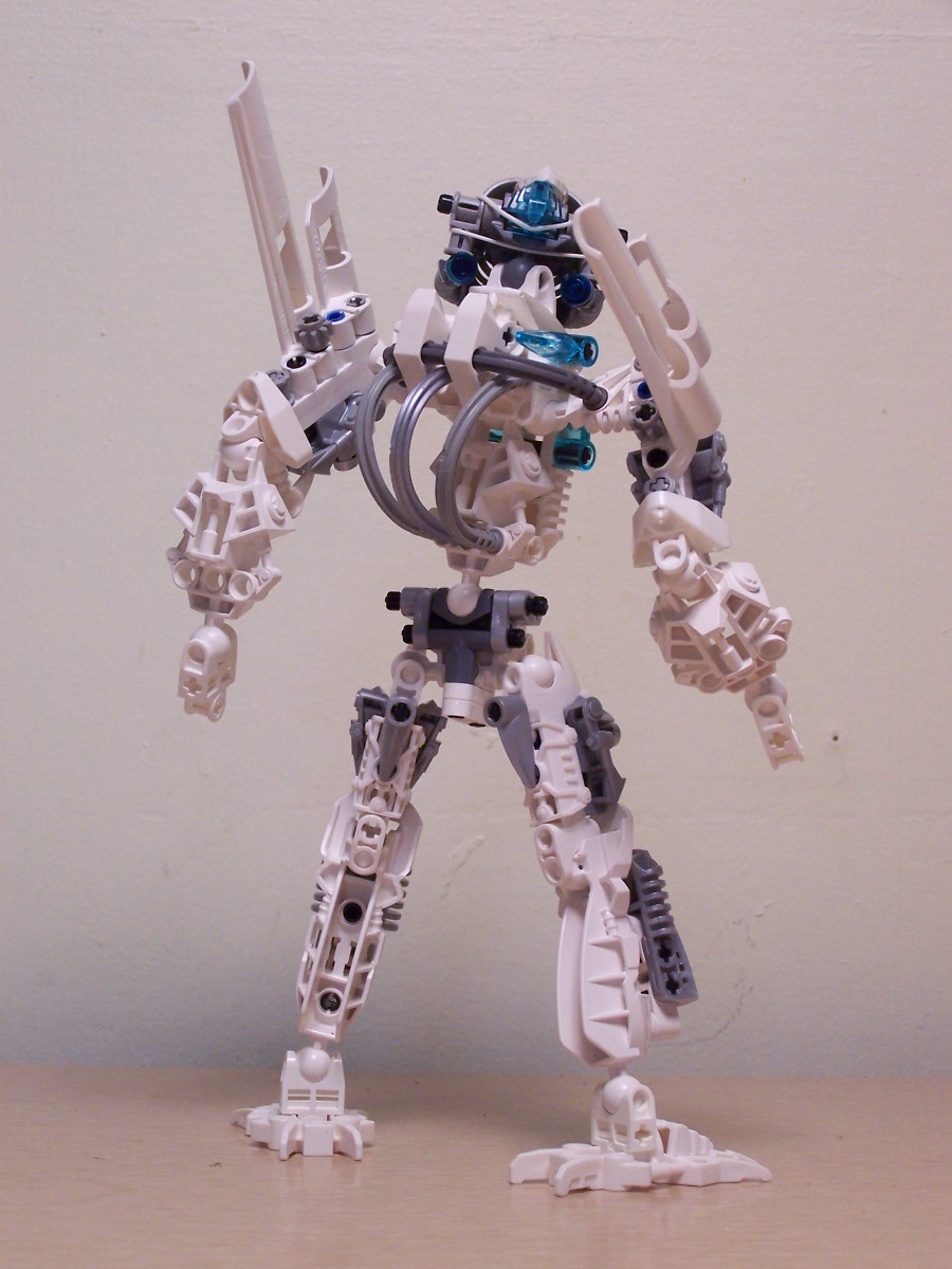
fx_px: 2530
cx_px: 476
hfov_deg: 21.3
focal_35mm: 69
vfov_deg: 28.2
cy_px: 634
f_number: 3.2
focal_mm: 11.5
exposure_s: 1/20
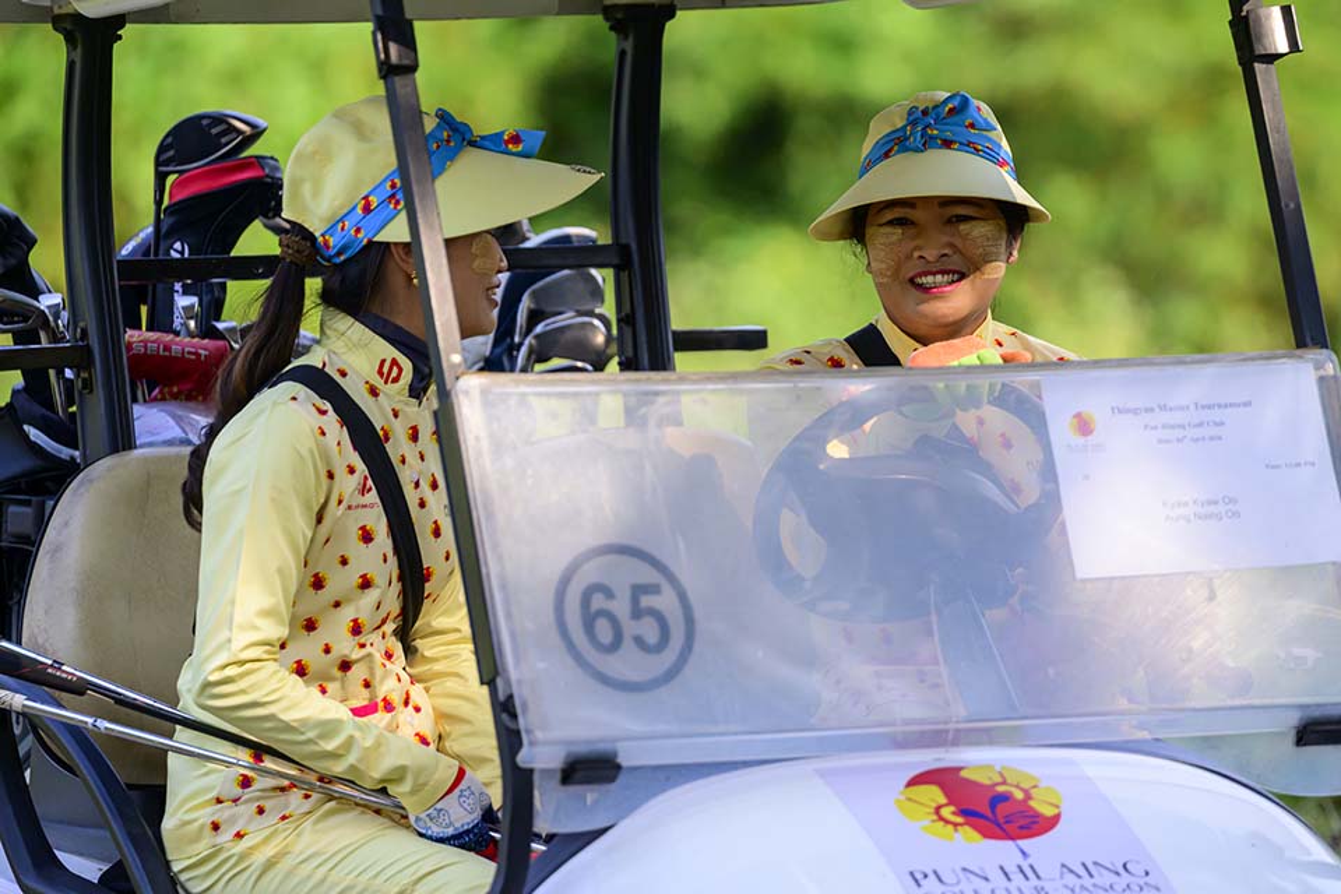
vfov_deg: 6.9
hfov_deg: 10.3
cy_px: 447
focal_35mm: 200
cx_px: 670
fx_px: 7449
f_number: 2.8
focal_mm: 200
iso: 1000
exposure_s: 1/4000
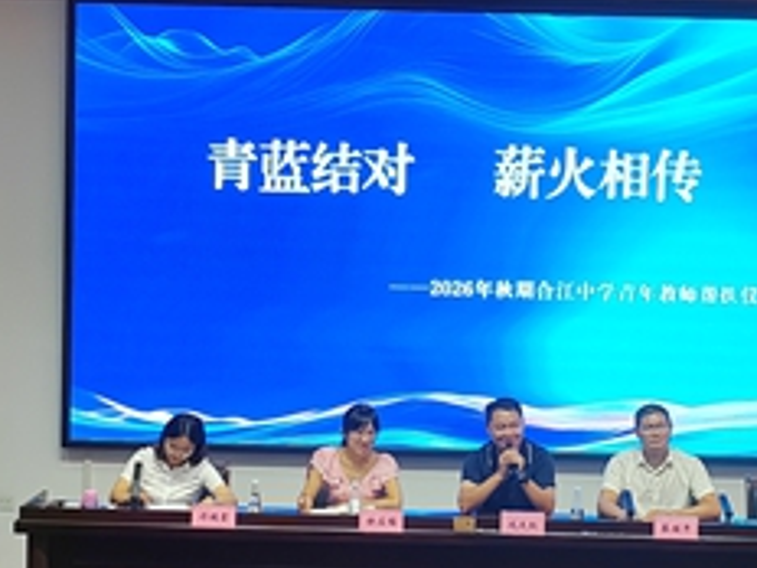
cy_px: 359
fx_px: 1990
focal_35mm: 91
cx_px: 467
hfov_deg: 21.5
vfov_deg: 16.2
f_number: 1.9
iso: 320
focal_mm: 5.52
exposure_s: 1/100
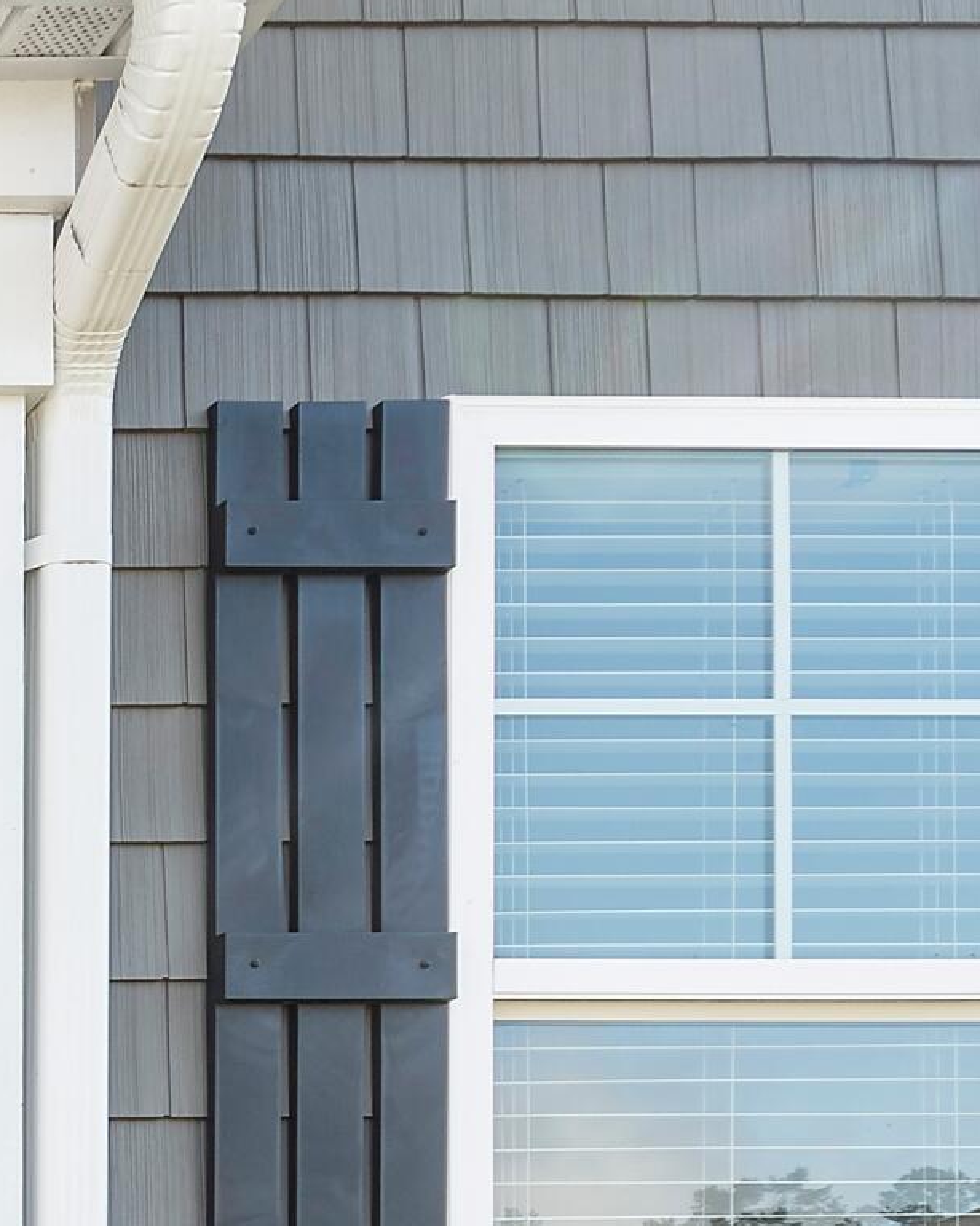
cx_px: -884
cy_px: 1532
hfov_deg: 19.2
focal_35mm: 55
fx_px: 1995
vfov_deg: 28.8
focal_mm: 10
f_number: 4.5
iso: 100
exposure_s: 1/60
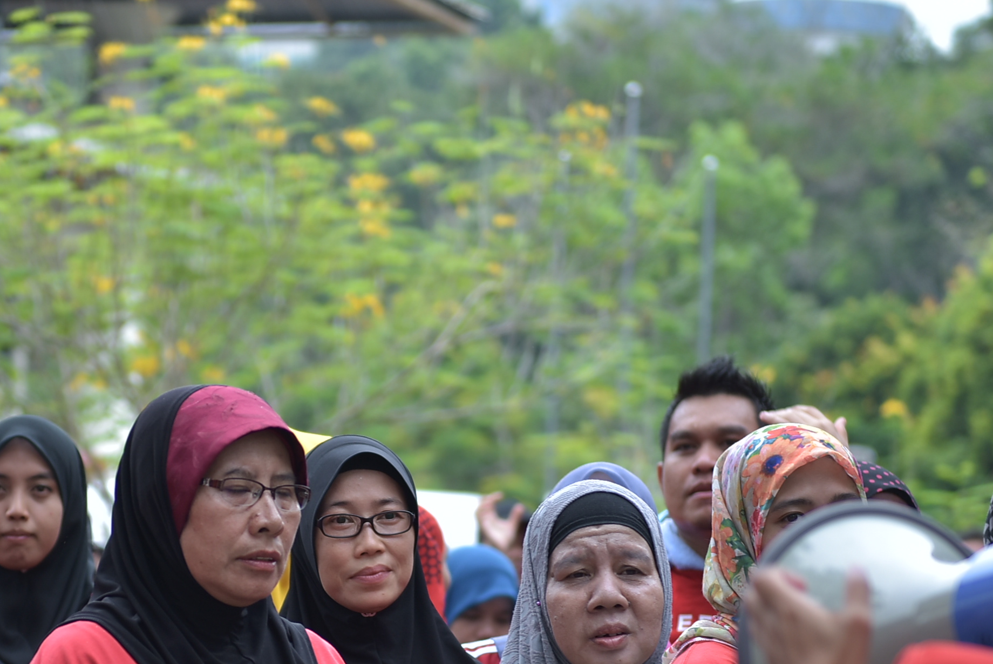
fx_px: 4444
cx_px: 259
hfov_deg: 12.7
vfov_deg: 8.5
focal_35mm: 161
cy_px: 511
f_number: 2.8
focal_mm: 66
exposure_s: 1/200
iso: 100
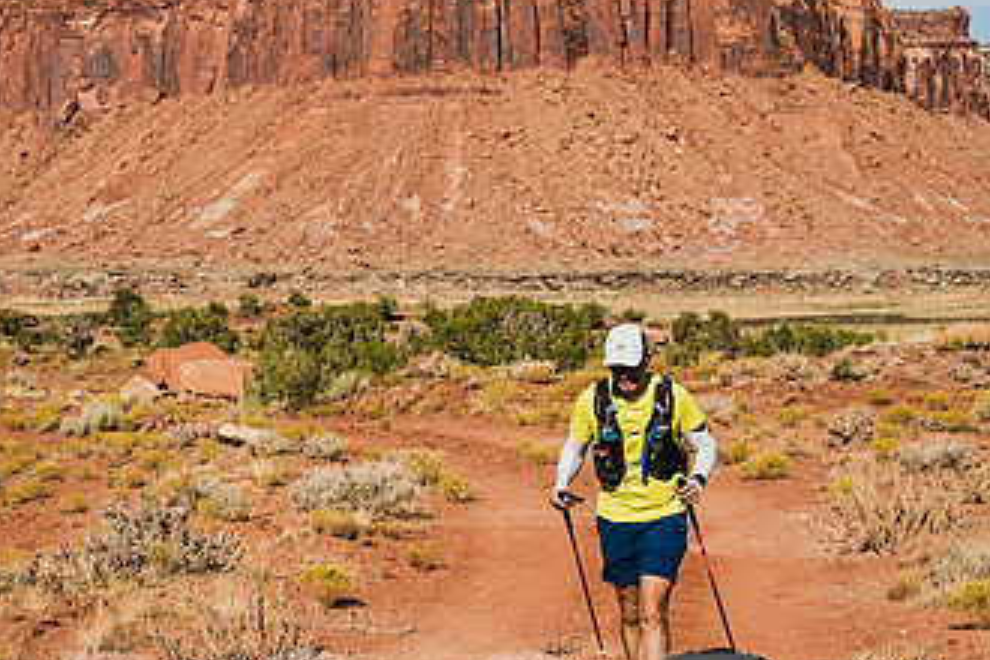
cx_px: 330
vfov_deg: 17.3
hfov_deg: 25.5
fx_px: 2172
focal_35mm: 79
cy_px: 394
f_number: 5
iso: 100
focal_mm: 45
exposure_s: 1/1000
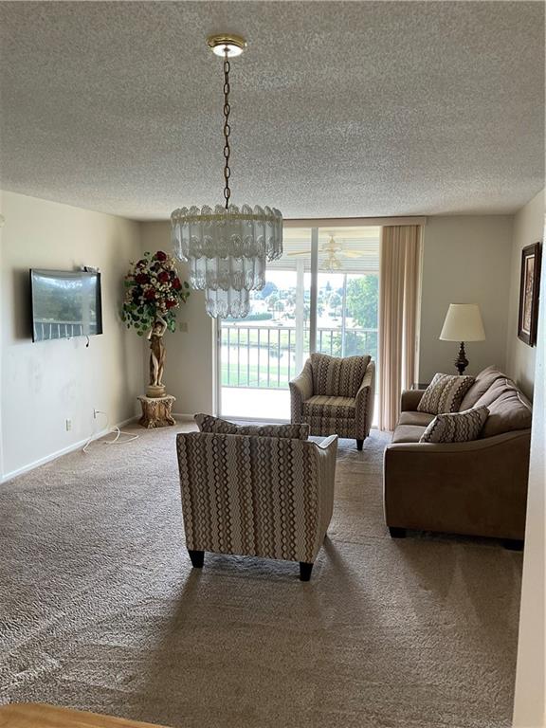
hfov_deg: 48.2
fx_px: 610
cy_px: 364
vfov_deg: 61.7
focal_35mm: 29
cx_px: 273
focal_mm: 3
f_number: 1.8
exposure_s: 1/60
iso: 40
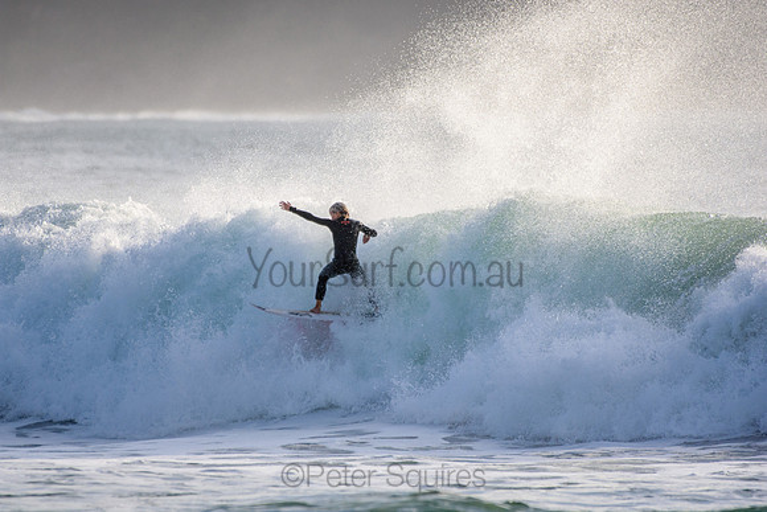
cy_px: 256
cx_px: 384
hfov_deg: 2.7
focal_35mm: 750
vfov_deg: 1.8
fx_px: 15982
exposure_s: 1/2000
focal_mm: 500
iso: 320
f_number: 5.6
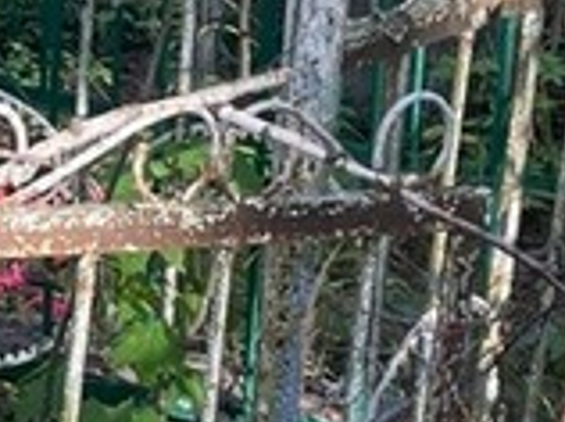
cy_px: 279
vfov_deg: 8.8
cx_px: -282
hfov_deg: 11.2
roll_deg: -2.6
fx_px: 2754
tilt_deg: -12.2
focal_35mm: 169
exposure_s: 1/121
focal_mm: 4.2
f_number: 1.6
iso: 50
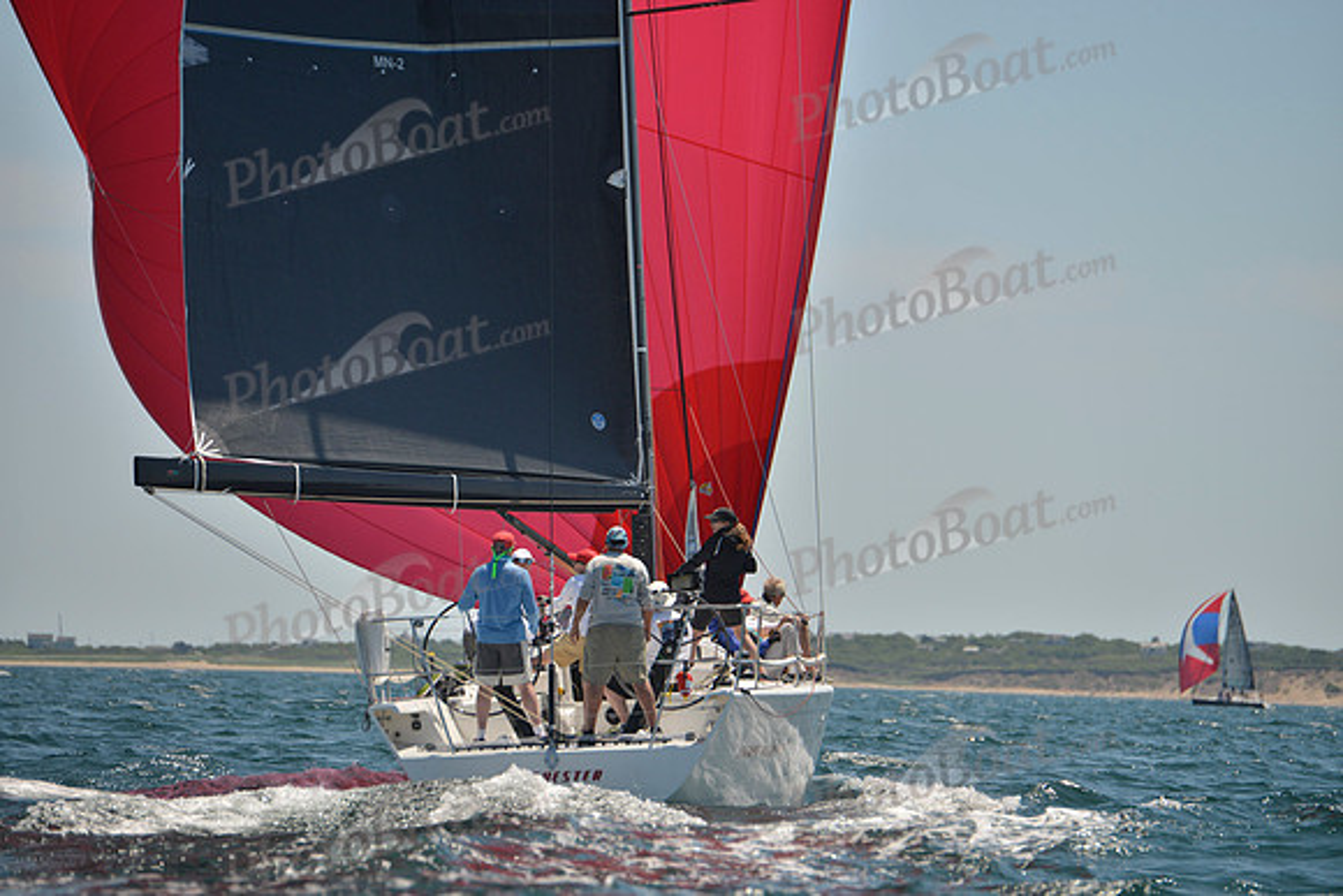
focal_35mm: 200
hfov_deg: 10.3
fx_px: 7463
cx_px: 672
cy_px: 448
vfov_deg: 6.9
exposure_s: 1/1250
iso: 280
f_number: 5
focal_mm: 200
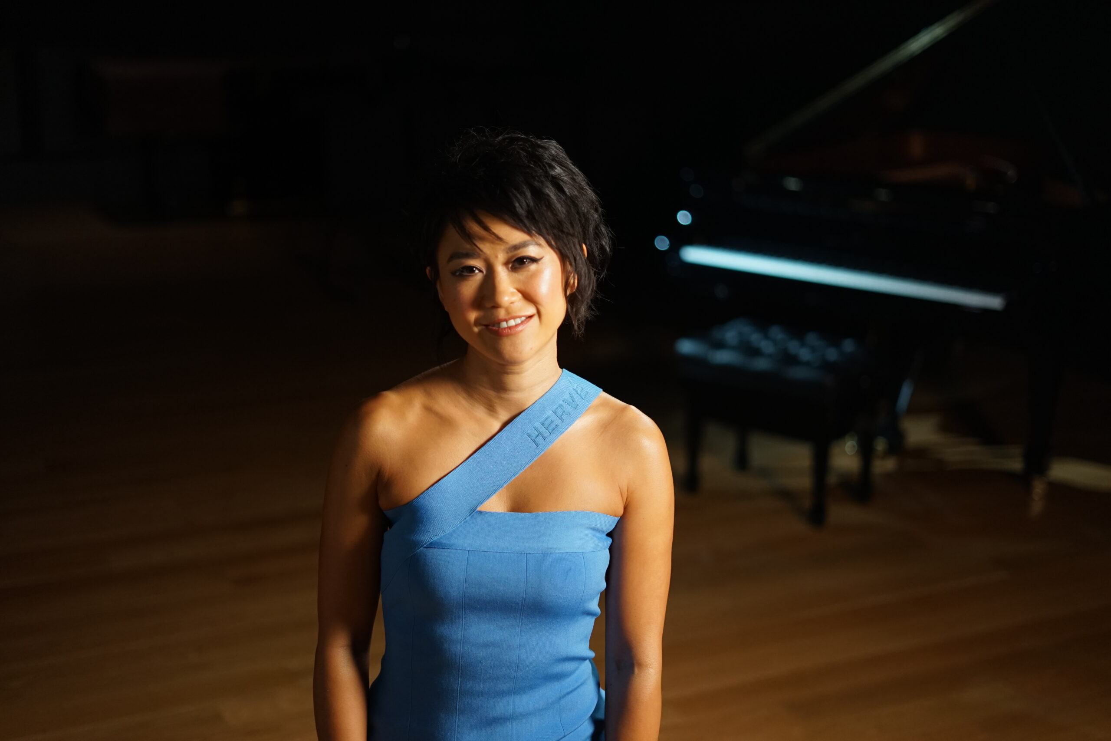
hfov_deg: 39.6
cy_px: 370
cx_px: 556
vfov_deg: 27.0
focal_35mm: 50
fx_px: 1543
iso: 1000
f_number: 1.8
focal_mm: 50
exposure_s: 1/100
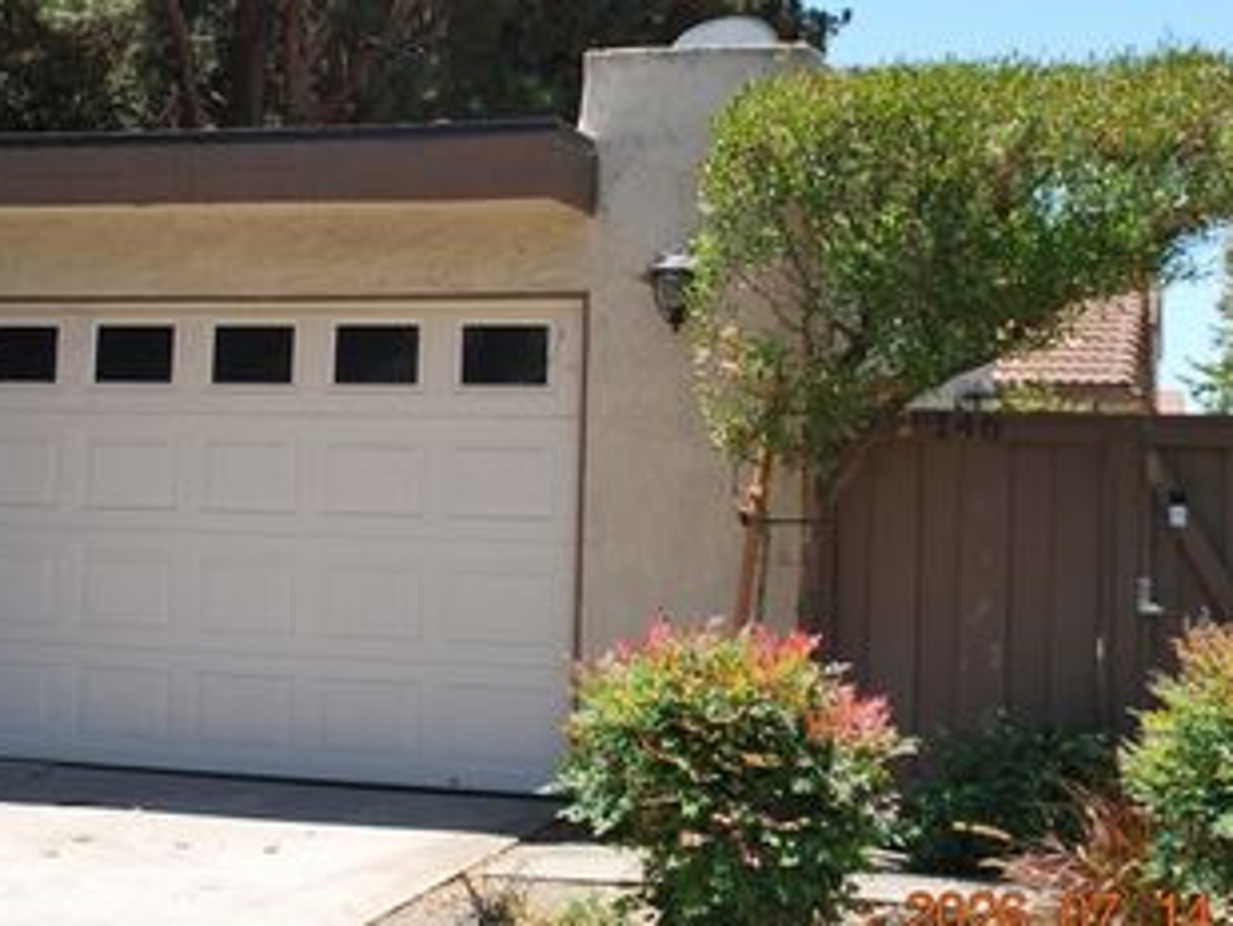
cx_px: 591
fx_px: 1995
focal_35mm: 56
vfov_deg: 26.0
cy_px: 347
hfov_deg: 34.3
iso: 100
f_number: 7.1
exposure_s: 1/160
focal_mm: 24
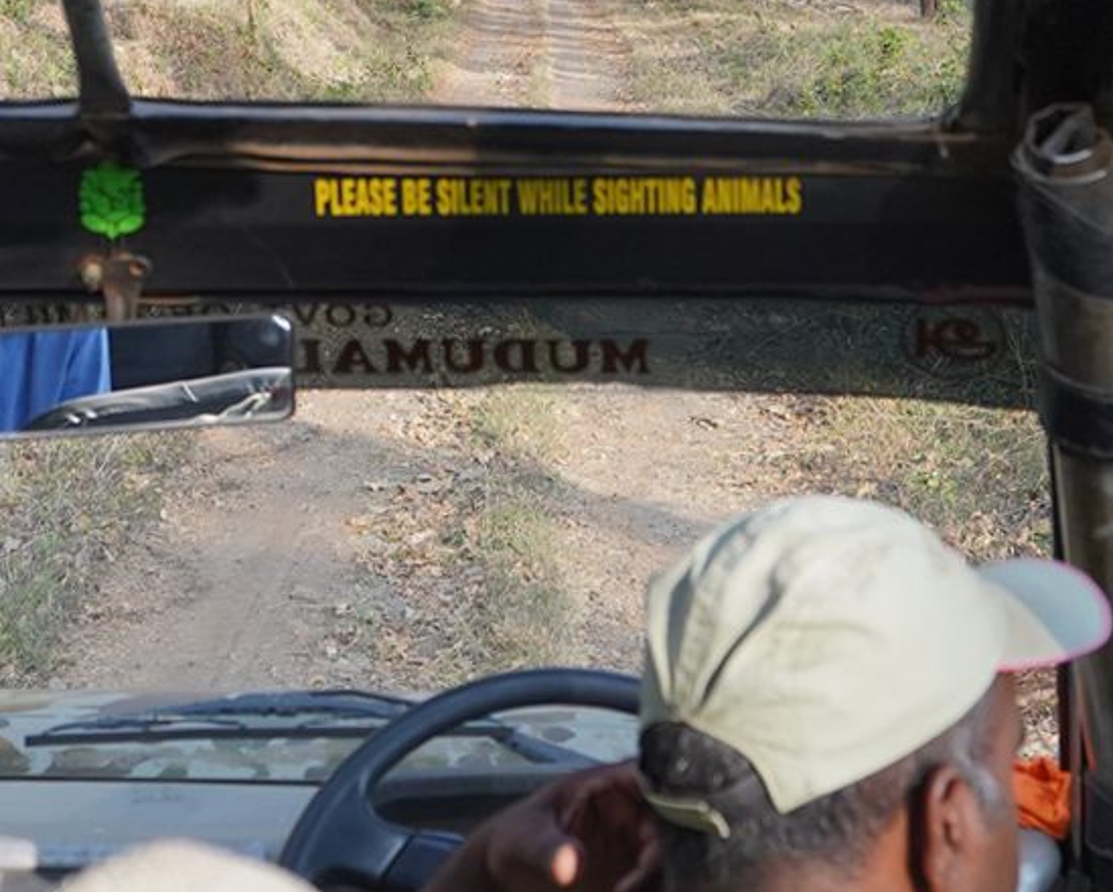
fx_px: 2703
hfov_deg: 23.2
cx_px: 470
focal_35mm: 82
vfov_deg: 17.6
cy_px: -245
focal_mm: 24
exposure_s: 1/1250
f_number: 4
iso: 1000
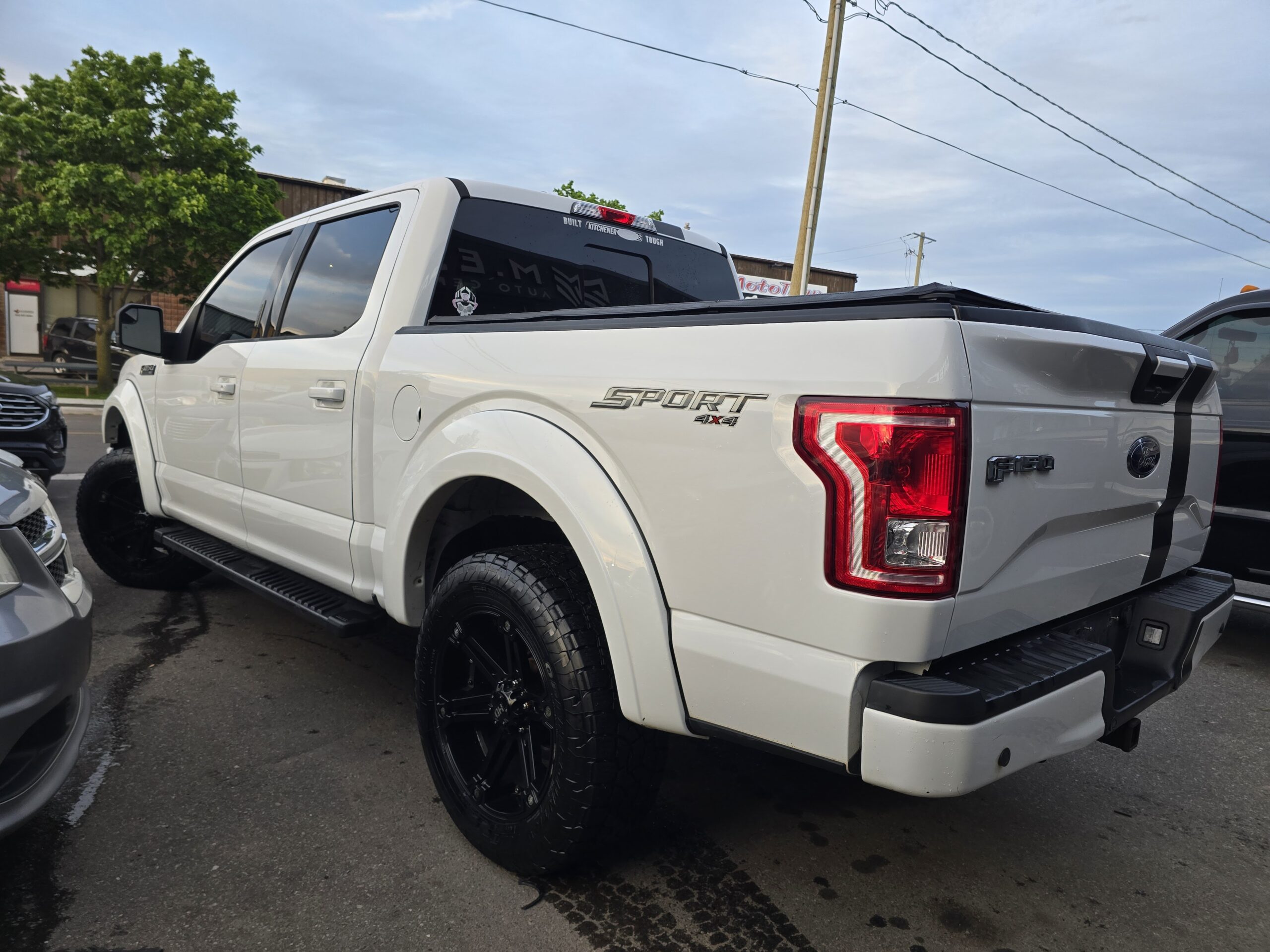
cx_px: 635
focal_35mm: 23
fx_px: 844
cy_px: 476
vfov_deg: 58.9
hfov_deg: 73.9
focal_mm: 6.3
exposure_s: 1/180
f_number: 1.7
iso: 100
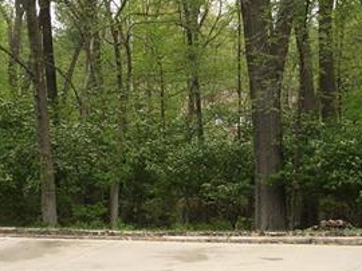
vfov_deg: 17.7
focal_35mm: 83
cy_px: 87
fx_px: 867
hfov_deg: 23.6
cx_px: 186
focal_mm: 5.8
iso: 80
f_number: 4.3
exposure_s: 1/160
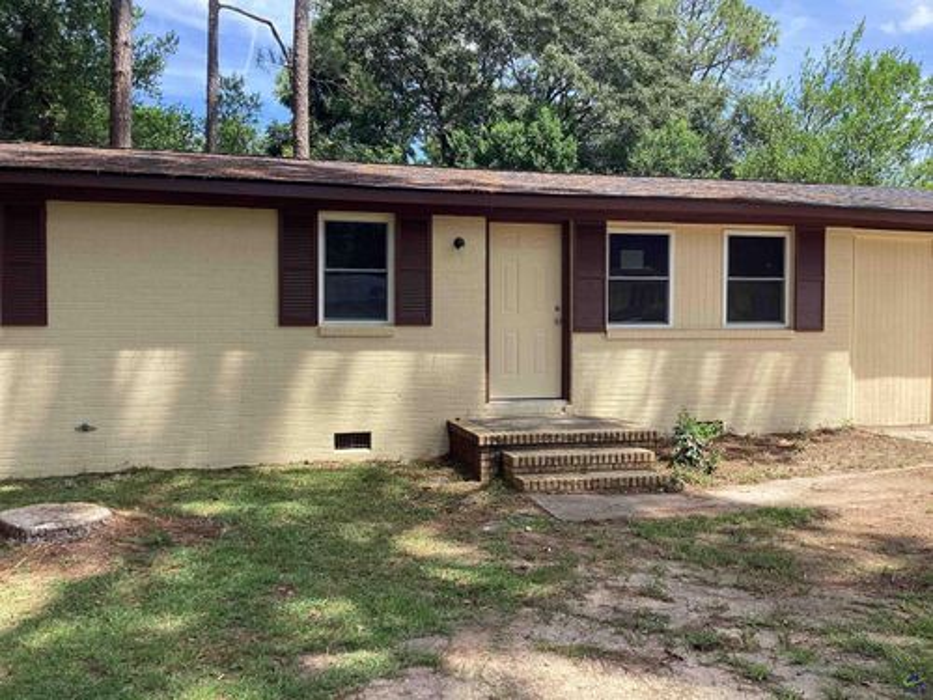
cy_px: 350
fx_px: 836
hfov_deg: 58.4
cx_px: 466
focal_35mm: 31
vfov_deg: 45.4
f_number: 2.4
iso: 25
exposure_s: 1/452
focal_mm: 3.3
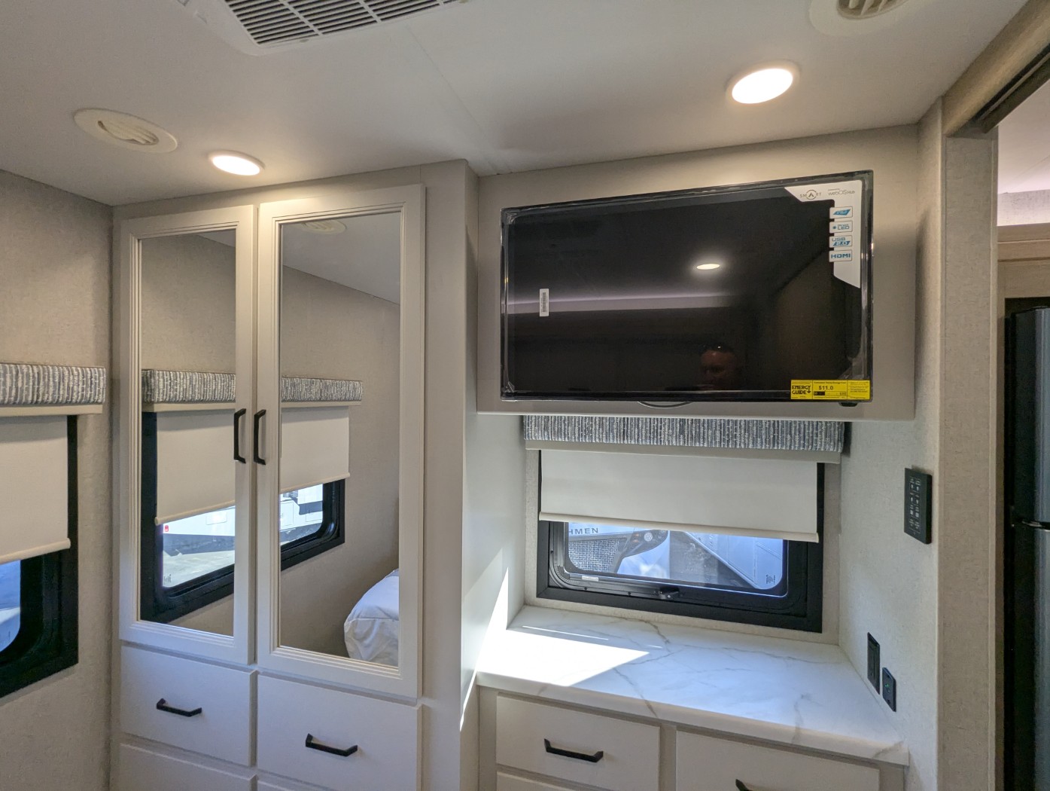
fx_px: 486
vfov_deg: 78.2
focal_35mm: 16
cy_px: 396
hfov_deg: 94.4
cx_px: 525
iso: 148
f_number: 2.2
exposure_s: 1/143
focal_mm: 2.35
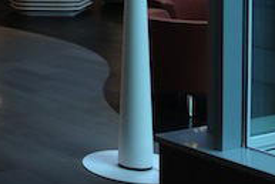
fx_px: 787
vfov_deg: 12.9
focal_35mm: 103
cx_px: -130
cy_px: -56
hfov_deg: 17.8
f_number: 2.4
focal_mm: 4.13
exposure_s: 1/120
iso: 80
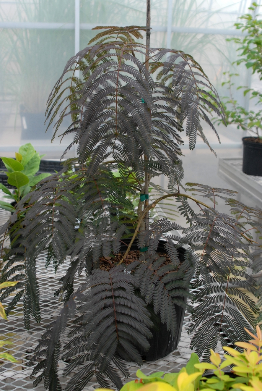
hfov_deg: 32.0
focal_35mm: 42
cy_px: 196
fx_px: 457
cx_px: 131
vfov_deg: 46.4
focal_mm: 28
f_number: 4.5
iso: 400
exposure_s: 1/80
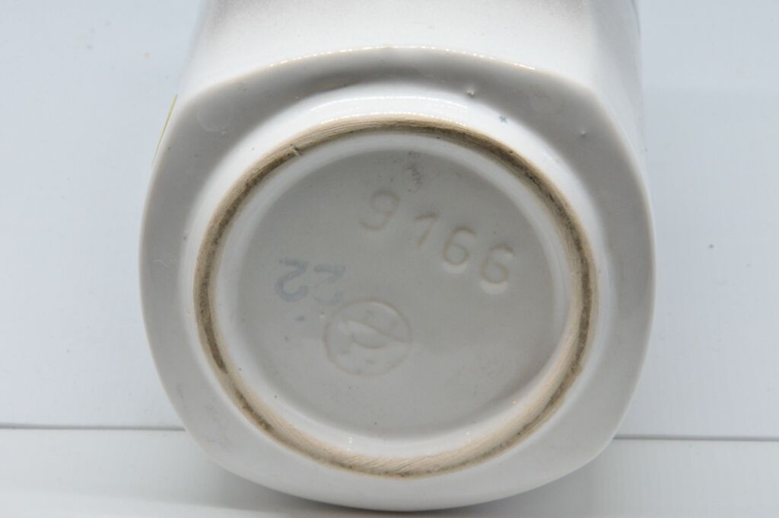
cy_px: 259
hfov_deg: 13.1
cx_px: 390
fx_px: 3404
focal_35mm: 158
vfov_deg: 8.7
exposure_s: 1/6
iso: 800
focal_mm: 105
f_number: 29
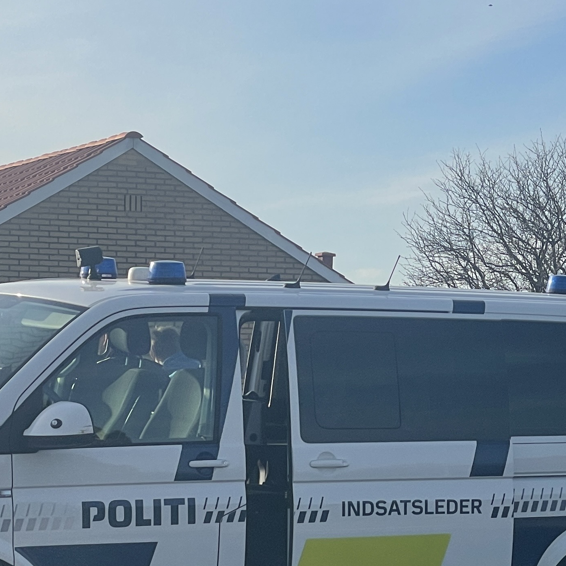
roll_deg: +0.6
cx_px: 372
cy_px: 477
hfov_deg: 13.1
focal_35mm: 133
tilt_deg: -0.3
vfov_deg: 13.0
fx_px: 2460
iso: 25
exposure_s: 1/1845
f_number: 2
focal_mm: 6
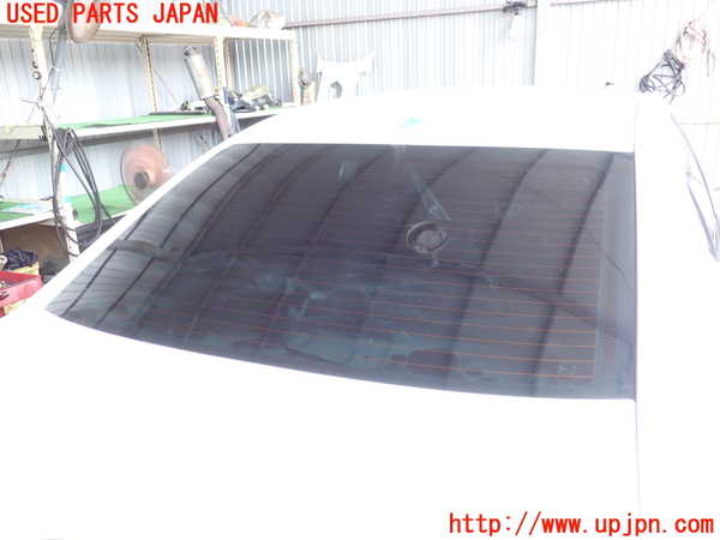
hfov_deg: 60.0
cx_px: 360
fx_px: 624
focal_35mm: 30
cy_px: 270
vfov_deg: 46.8
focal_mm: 5.4
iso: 200
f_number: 2.3
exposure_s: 1/60
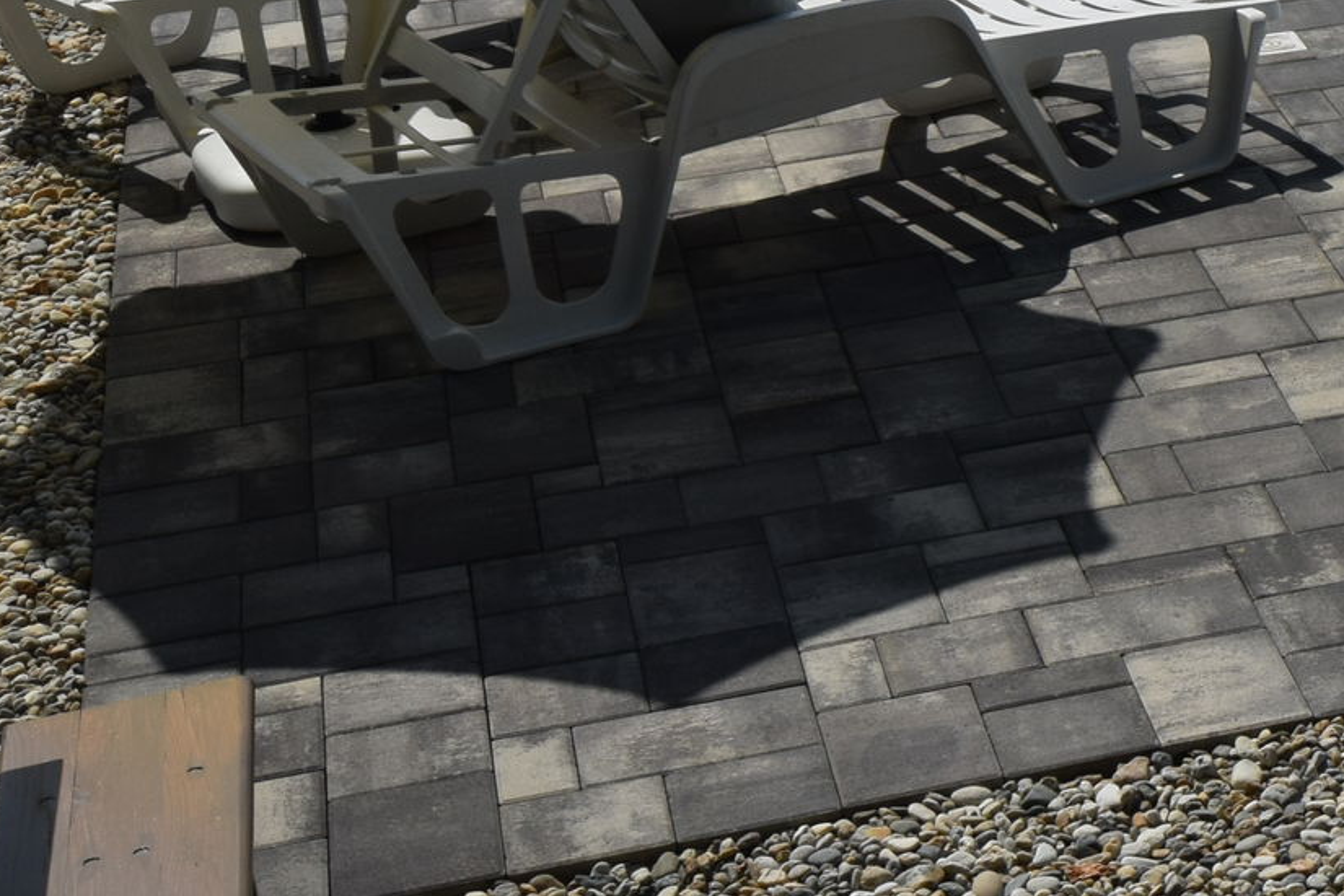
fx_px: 4181
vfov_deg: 12.1
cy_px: -7
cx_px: 2139
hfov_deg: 16.3
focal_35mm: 112
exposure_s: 1/500
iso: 200
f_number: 11
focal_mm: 22
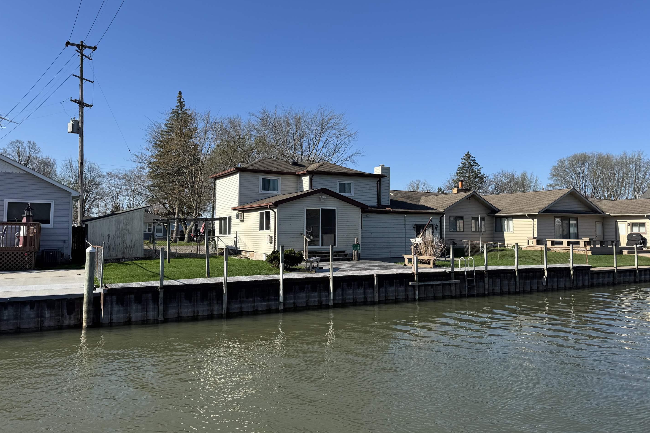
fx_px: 487
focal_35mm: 27
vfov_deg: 47.9
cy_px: 197
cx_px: 347
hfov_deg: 67.3
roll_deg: -0.3
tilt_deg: +3.2
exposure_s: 1/4049
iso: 80
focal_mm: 6.76
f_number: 1.78
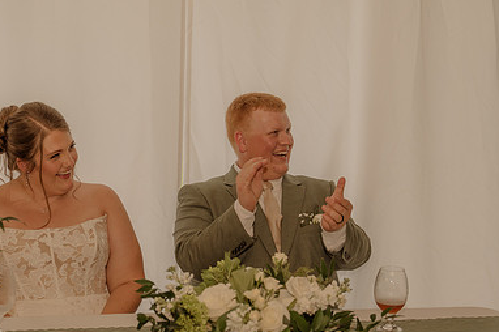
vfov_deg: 15.5
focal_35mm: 88
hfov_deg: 23.1
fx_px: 1219
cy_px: 208
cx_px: 265
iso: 500
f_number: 4
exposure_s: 1/200
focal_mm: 49
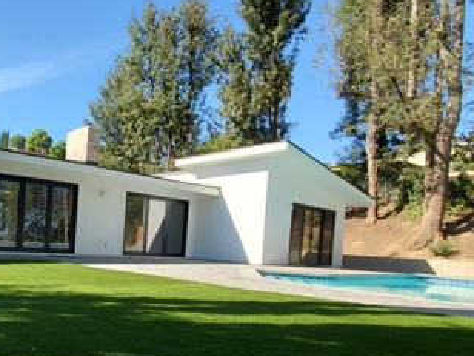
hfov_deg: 57.2
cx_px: 57
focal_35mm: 27
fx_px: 370
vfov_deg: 50.3
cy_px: 240
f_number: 2.2
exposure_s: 1/491
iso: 50
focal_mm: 1.8
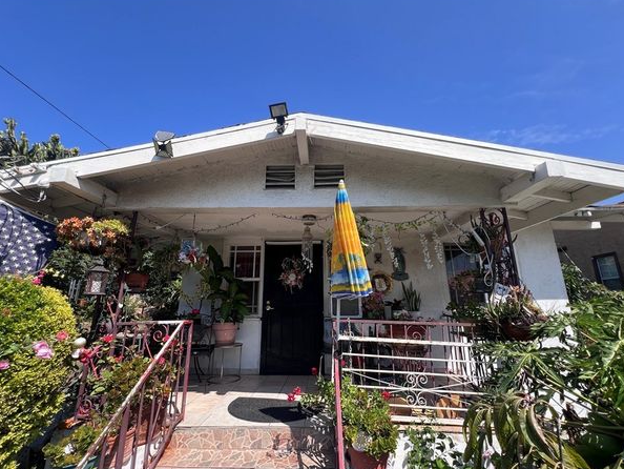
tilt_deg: +14.6
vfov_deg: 85.7
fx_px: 252
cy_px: 241
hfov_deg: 102.0
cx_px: 317
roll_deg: +0.5
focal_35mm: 14
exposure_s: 1/664
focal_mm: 1.57
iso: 32
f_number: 1.8
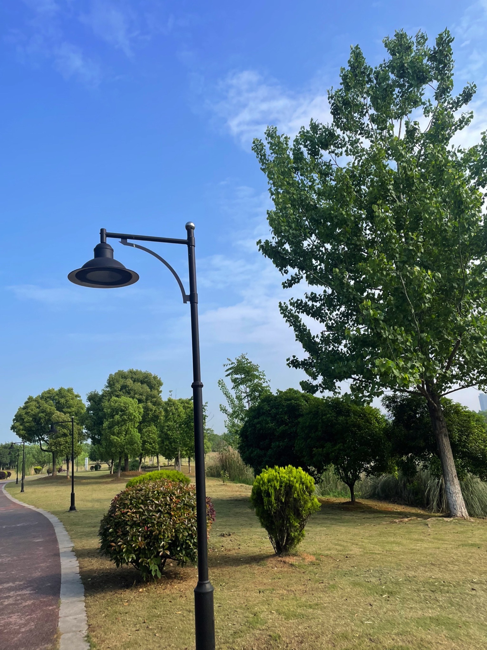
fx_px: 488
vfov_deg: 67.3
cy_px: 325
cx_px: 244
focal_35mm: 26
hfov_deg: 53.1
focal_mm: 4.2
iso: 32
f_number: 1.6
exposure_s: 1/2618
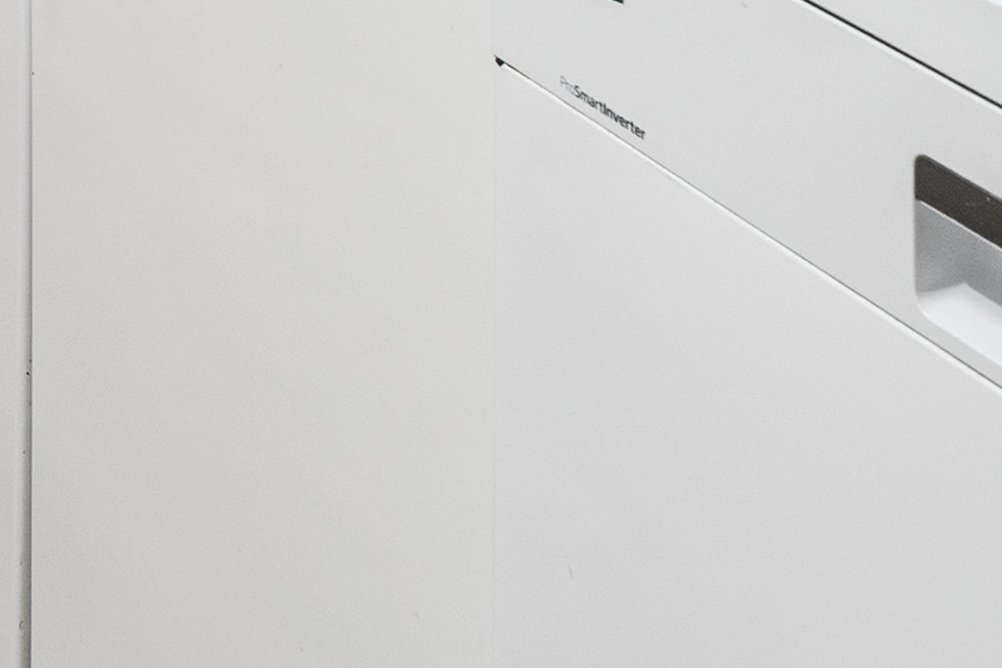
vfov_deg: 10.5
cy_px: -1200
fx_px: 2811
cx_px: -516
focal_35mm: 101
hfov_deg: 18.0
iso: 100
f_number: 8
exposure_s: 1.6
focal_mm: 13
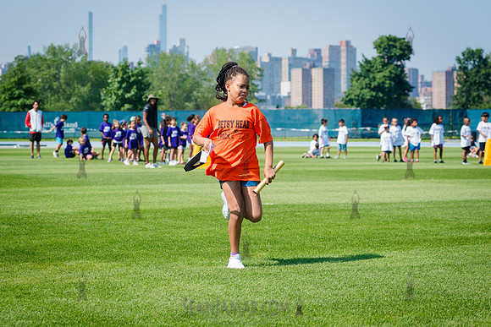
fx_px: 1332
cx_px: 226
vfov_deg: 14.0
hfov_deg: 20.9
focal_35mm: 98
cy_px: 162
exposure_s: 1/1600
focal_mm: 86
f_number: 5
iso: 400
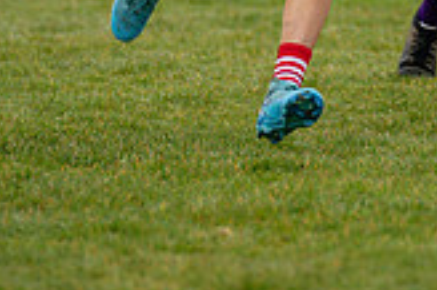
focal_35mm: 1062
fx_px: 12878
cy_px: -198
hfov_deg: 1.9
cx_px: 344
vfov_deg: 1.3
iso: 800
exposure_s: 1/640
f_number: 2.8
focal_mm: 300
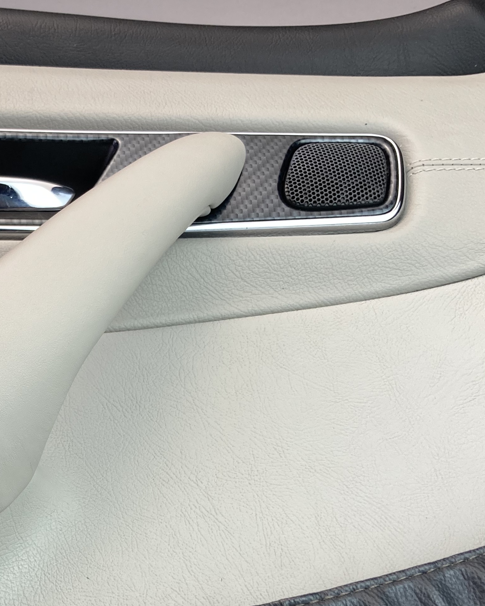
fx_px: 1022
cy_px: 449
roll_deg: -2.1
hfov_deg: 25.6
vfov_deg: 32.4
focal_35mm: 57
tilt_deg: +6.3
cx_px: 22
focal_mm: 3.99
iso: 32
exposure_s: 1/100
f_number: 1.8
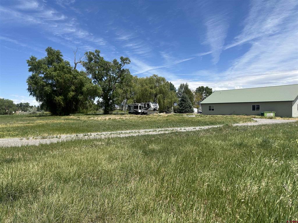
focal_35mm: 24
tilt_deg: -2.1
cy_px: 112
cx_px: 149
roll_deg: -0.1
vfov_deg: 56.8
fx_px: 207
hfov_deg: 71.6
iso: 80
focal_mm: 6.86
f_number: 1.78
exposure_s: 1/5000
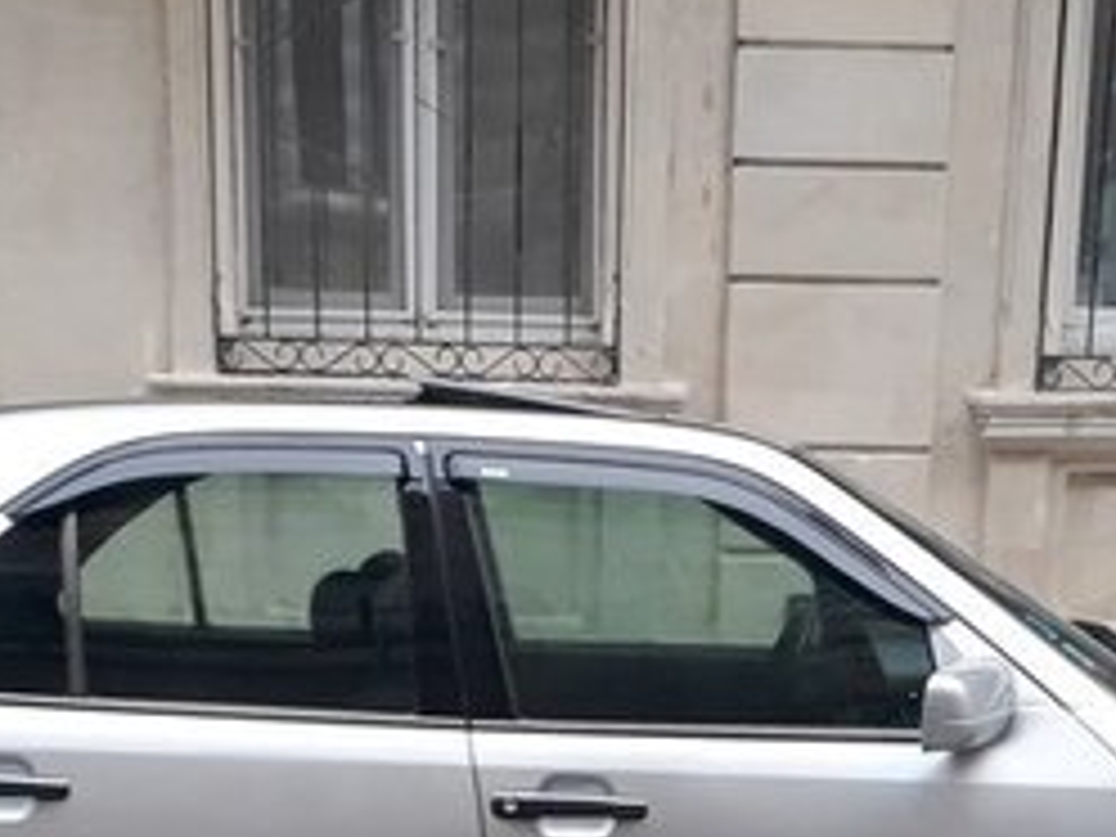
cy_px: 1087
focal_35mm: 72
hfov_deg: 27.0
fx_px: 2321
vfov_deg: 18.9
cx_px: 603
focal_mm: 3.6
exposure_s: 1/50
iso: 64
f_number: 1.9
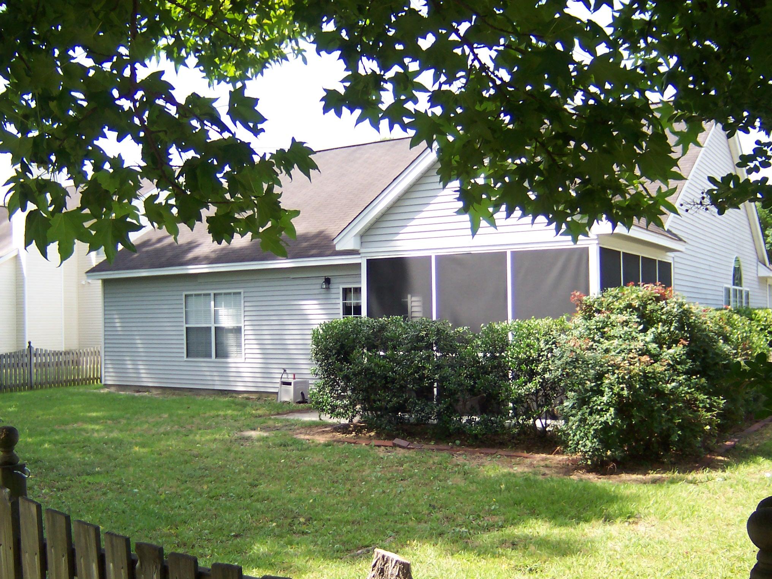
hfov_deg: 51.4
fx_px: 803
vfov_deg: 39.7
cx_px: 386
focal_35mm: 36
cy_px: 290
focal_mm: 5.6
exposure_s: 1/500
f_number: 2.2
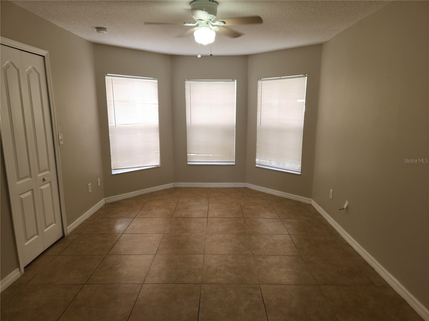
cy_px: 160
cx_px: 214
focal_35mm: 23
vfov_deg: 58.9
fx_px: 285
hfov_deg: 73.9
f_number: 1.8
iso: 25
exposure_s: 1/60
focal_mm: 5.4
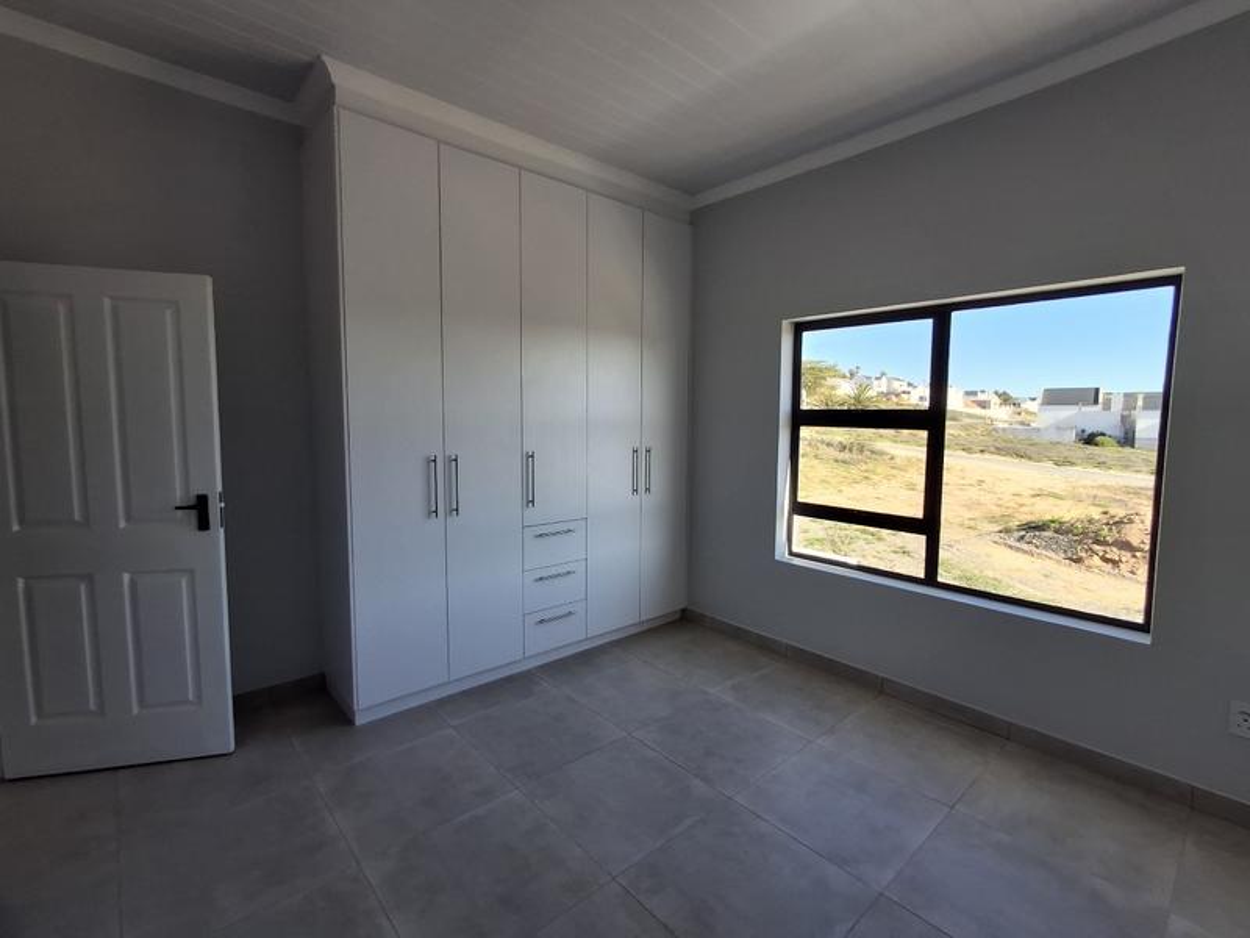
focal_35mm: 16
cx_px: 625
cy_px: 469
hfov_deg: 94.5
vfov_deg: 78.1
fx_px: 578
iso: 40
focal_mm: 1.64
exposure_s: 1/369
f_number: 2.2
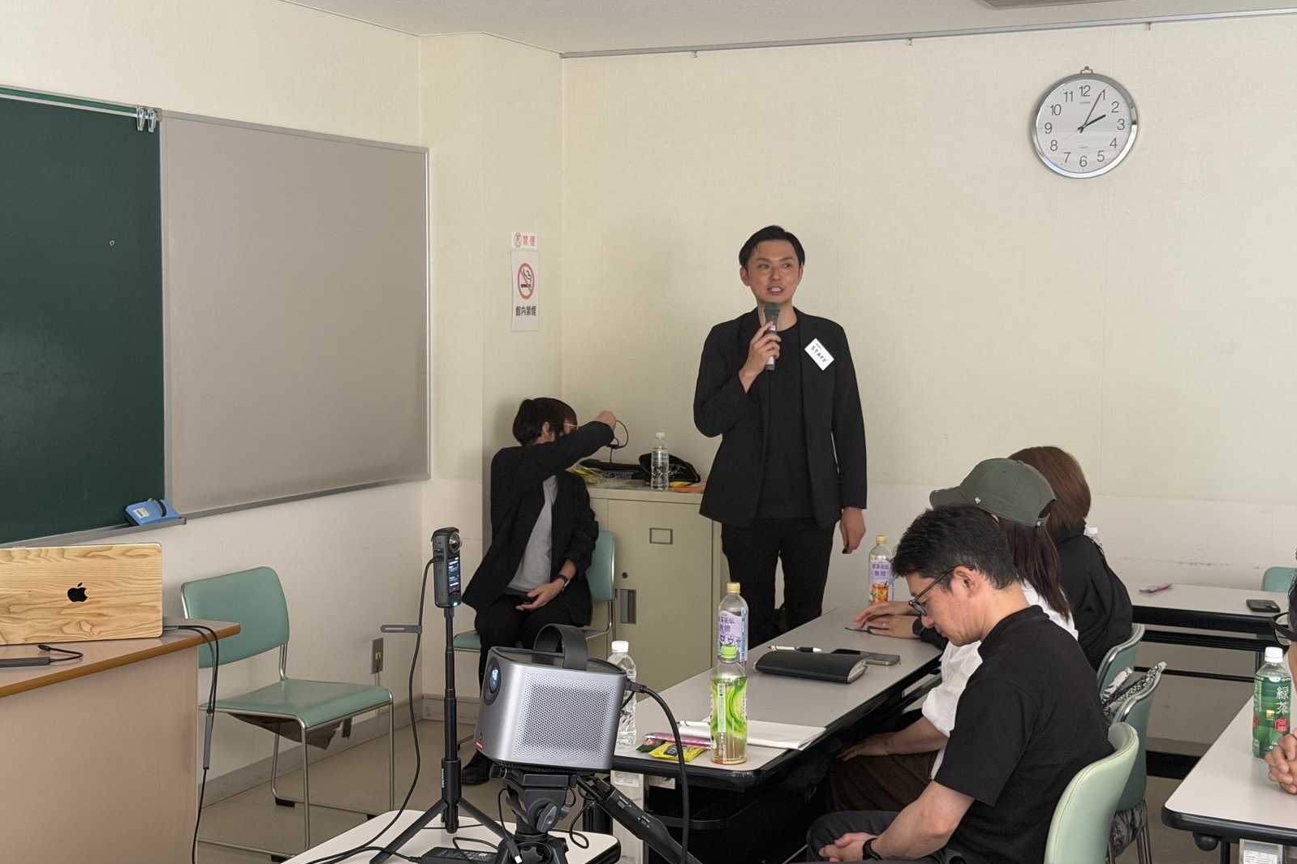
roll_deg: -0.4
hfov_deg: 39.6
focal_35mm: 50
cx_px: 648
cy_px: 420
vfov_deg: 27.0
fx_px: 1801
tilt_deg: -3.2
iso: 250
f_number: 1.78
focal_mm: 6.76
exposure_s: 1/57
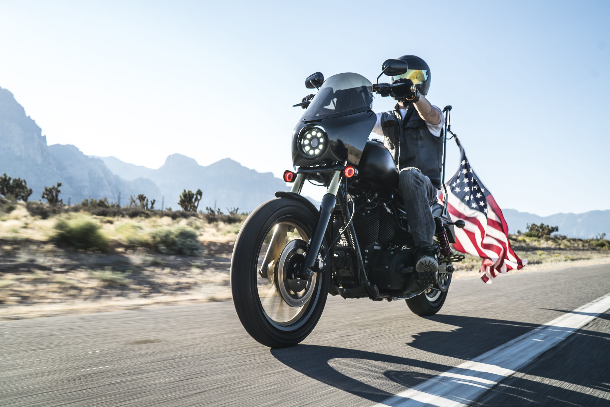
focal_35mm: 35
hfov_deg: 54.4
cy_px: 204
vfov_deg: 37.9
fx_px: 593
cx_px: 305
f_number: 5
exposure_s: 1/200
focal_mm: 35
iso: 50
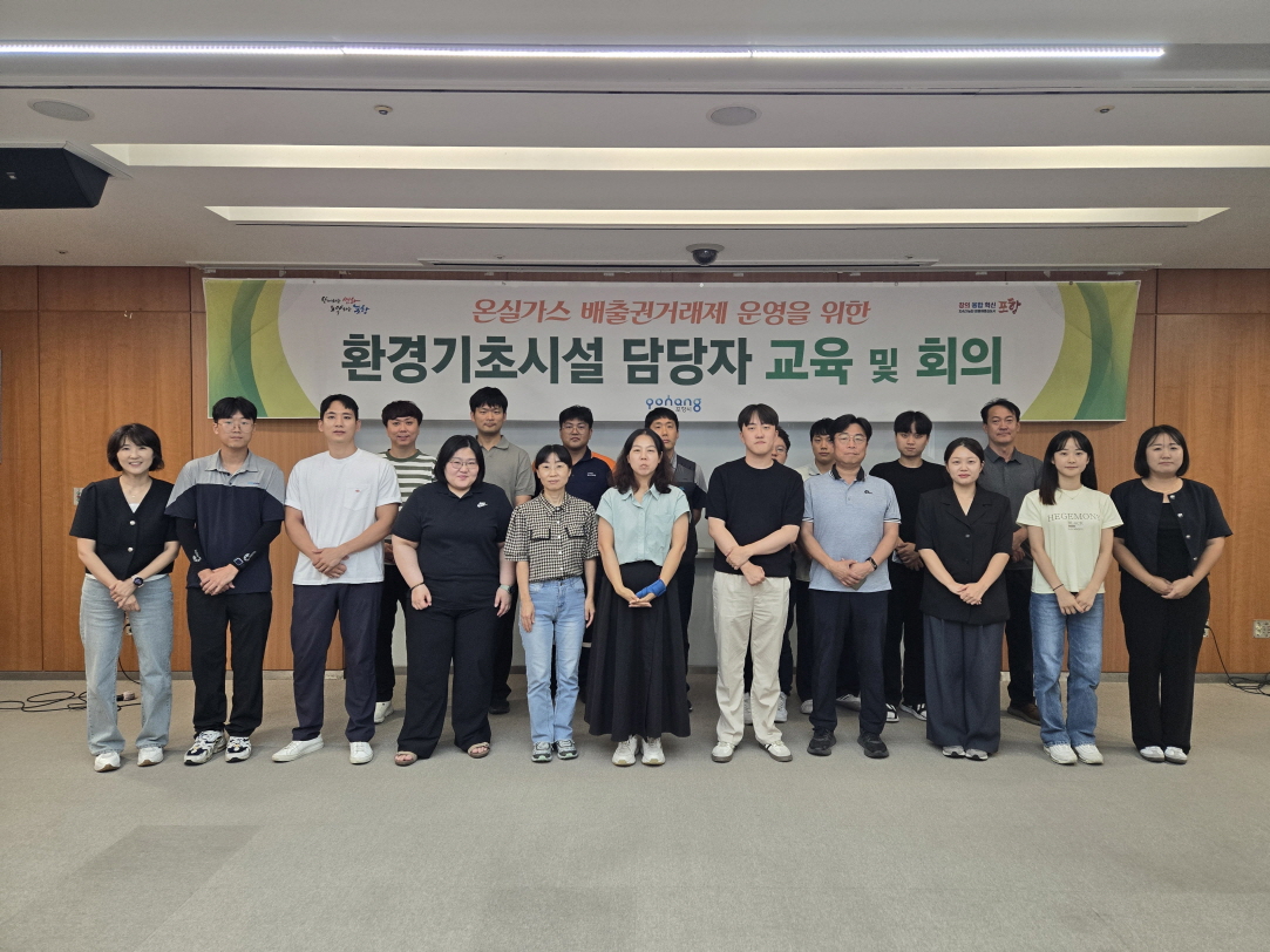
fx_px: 844
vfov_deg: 58.9
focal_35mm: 23
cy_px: 476
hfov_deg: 73.9
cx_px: 635
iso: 200
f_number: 1.8
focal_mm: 5.4
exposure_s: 1/120
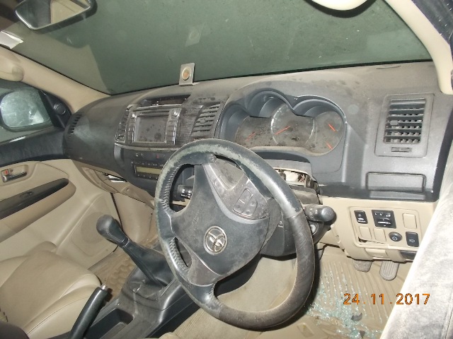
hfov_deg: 67.3
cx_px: 226
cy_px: 170
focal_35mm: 26
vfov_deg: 53.1
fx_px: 340
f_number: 3.2
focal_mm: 4.6
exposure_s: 1/25
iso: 250
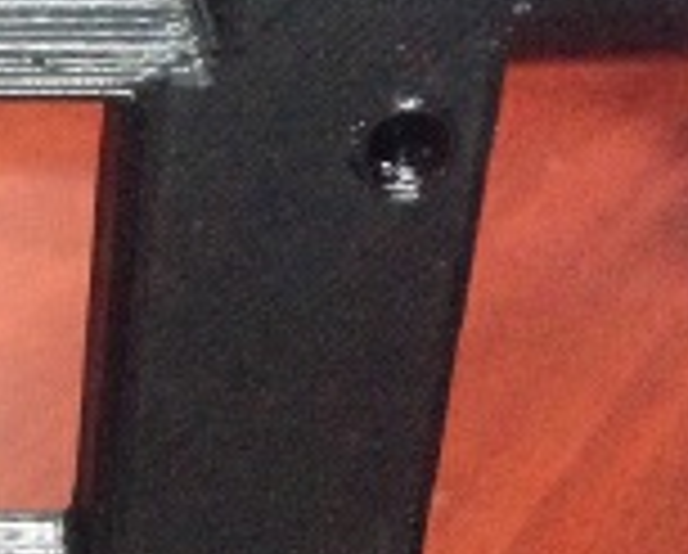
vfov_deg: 13.6
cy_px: 581
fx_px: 2285
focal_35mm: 112
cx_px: -304
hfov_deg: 15.9
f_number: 2.4
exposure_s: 1/15
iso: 800
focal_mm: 4.12
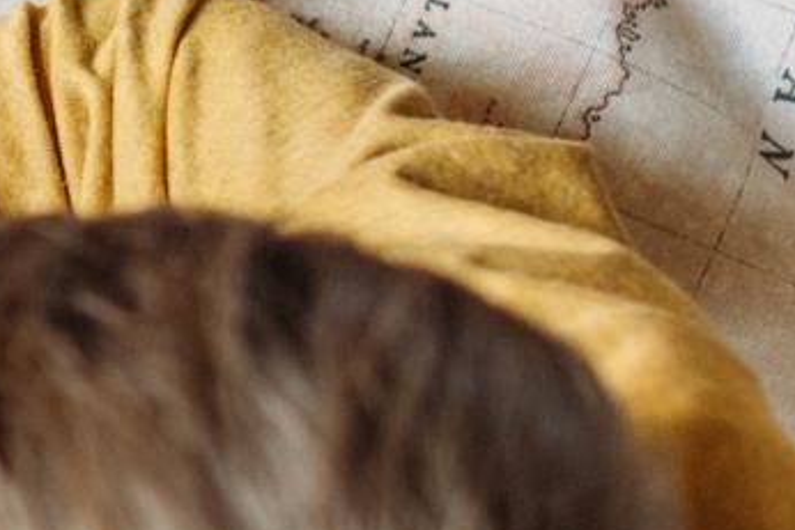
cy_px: 159
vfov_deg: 4.0
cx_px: -1572
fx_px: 7666
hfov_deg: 5.6
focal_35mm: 347
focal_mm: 50
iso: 640
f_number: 2.2
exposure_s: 1/400
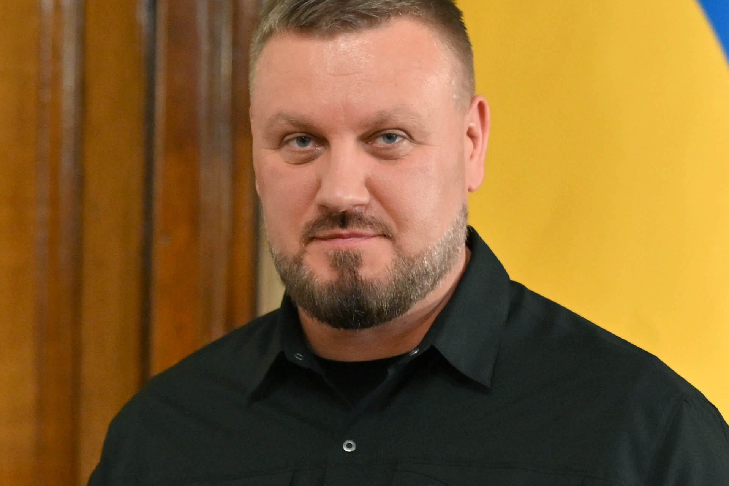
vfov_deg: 9.3
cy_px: 591
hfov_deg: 14.1
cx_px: 163
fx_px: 2936
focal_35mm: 145
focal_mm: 46
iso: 2000
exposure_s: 1/250
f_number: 2.8
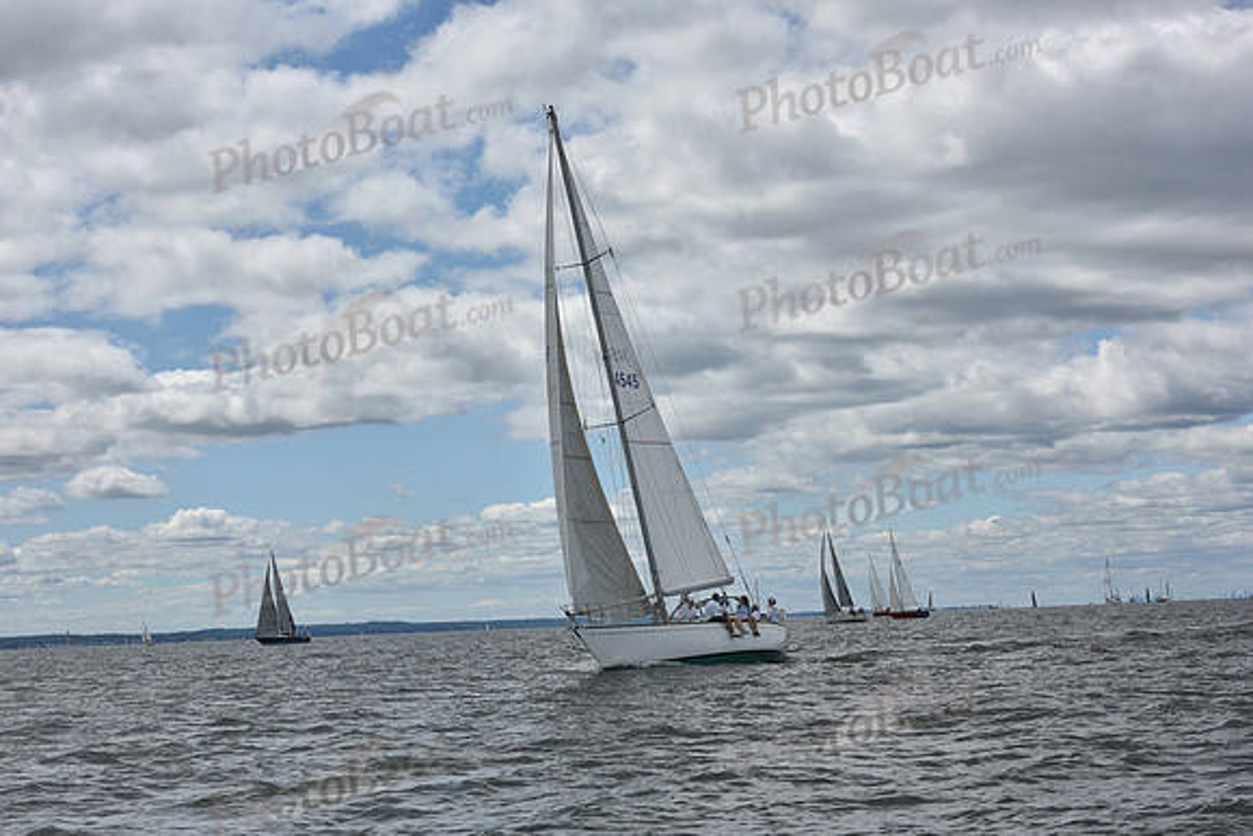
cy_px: 418
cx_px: 626
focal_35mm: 70
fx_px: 2437
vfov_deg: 19.5
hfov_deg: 28.8
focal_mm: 70
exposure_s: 1/800
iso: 250
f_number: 11
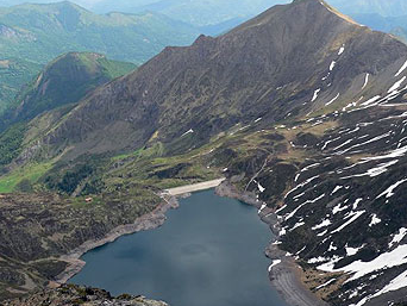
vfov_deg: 29.1
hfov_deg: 38.0
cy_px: 149
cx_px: 163
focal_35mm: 50
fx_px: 588
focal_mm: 6.4
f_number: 4
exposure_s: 1/400
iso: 80
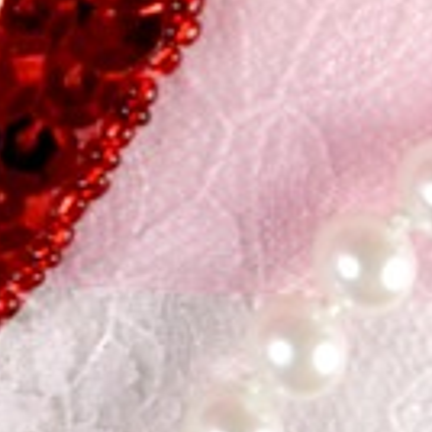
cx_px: -66
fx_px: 1257
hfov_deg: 18.6
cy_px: -190
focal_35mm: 89
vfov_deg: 17.7
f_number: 3.5
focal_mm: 4.9
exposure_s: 1/500
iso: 80
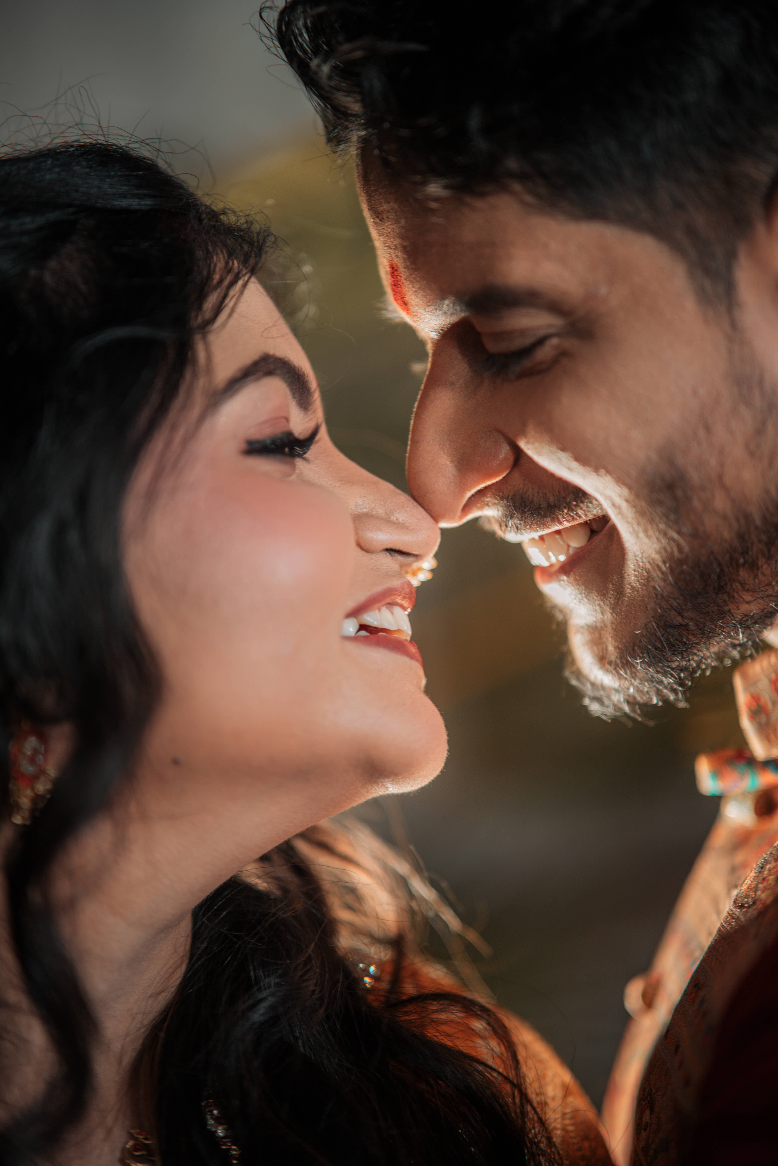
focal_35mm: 85
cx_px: 389
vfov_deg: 23.9
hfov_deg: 16.1
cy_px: 583
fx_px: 2755
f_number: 1.4
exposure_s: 1/250
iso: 320
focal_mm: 85
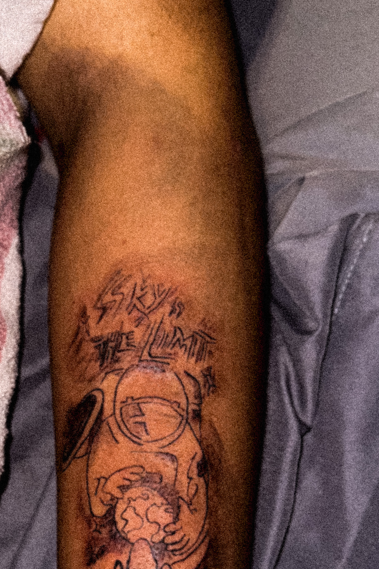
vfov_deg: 43.5
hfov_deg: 30.5
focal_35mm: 44
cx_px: 164
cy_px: 404
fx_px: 695
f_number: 1.8
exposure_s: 1/40
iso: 64
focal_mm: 6.86
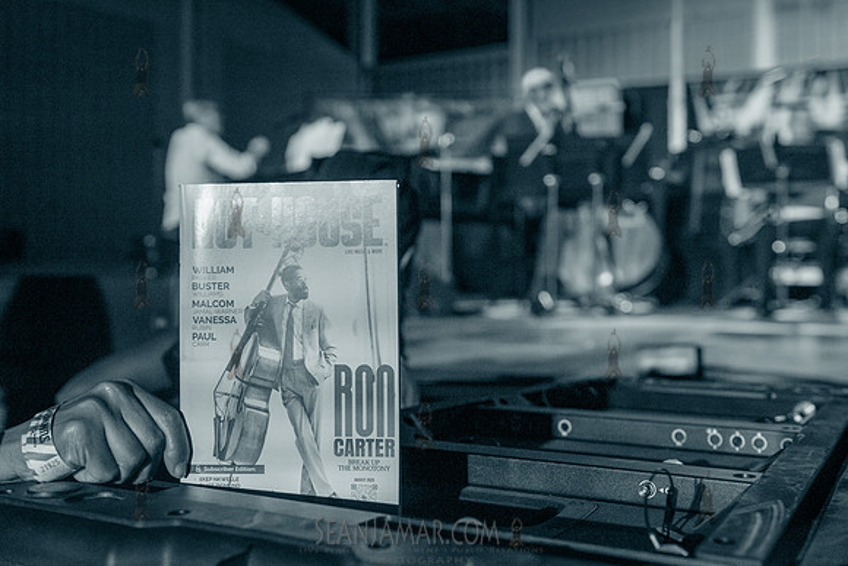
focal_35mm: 44
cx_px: 424
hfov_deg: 44.5
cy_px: 283
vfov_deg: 30.5
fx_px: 1037
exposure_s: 1/1000
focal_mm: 44
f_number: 3.5
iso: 5000
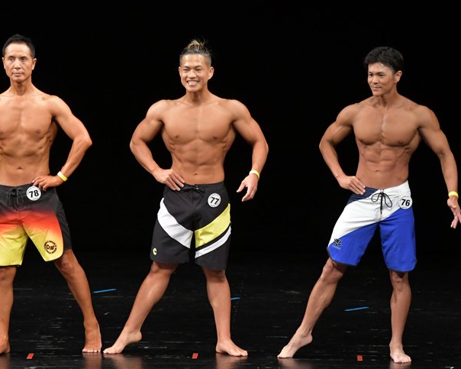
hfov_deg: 6.0
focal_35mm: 325
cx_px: 225
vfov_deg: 4.8
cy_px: 181
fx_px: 4434
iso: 3200
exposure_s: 1/400
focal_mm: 180
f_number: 5.6
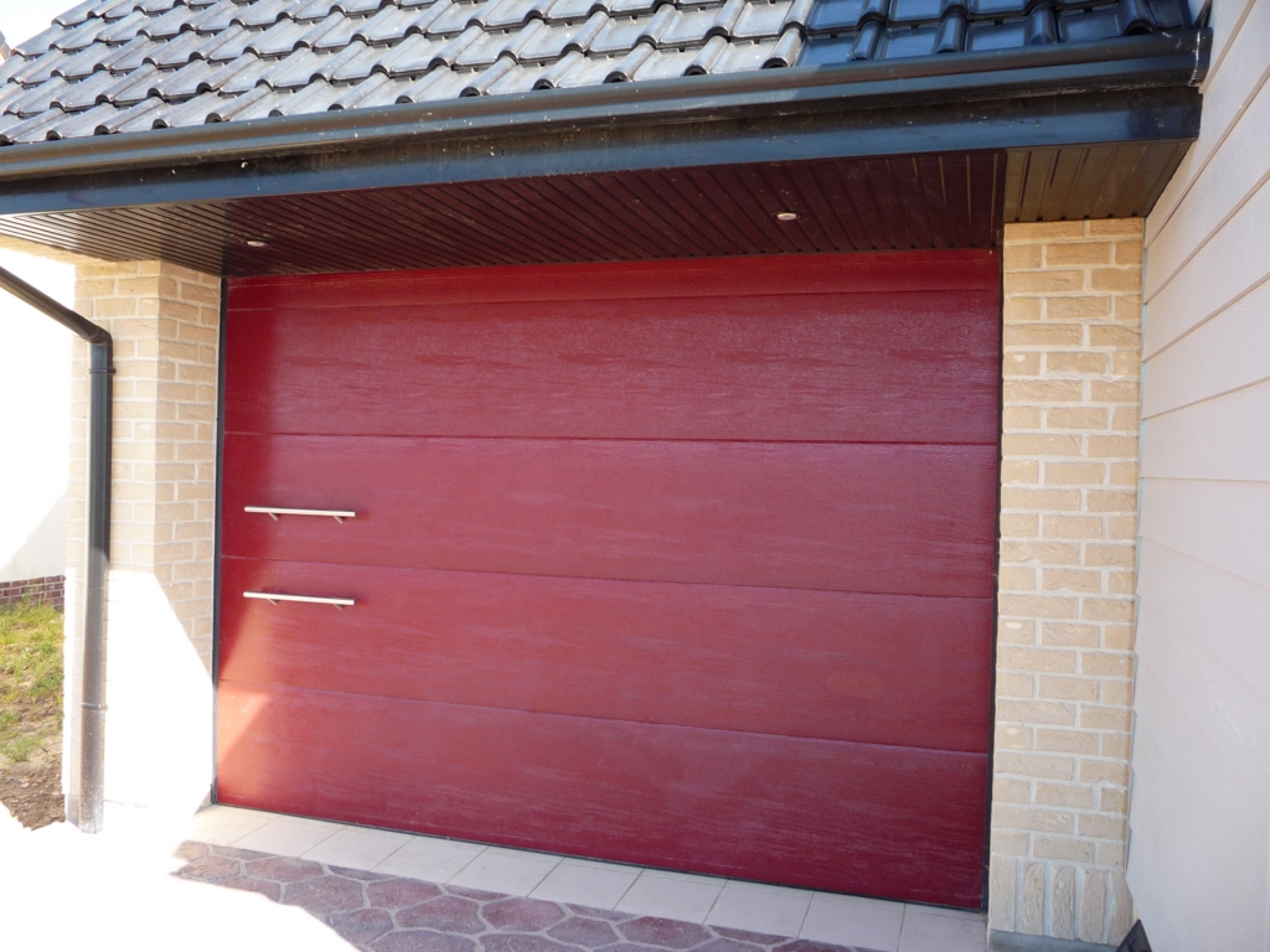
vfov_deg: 46.8
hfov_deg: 60.0
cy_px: 476
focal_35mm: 30
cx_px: 635
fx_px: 1101
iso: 100
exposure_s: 1/100
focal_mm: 5.2
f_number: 3.5
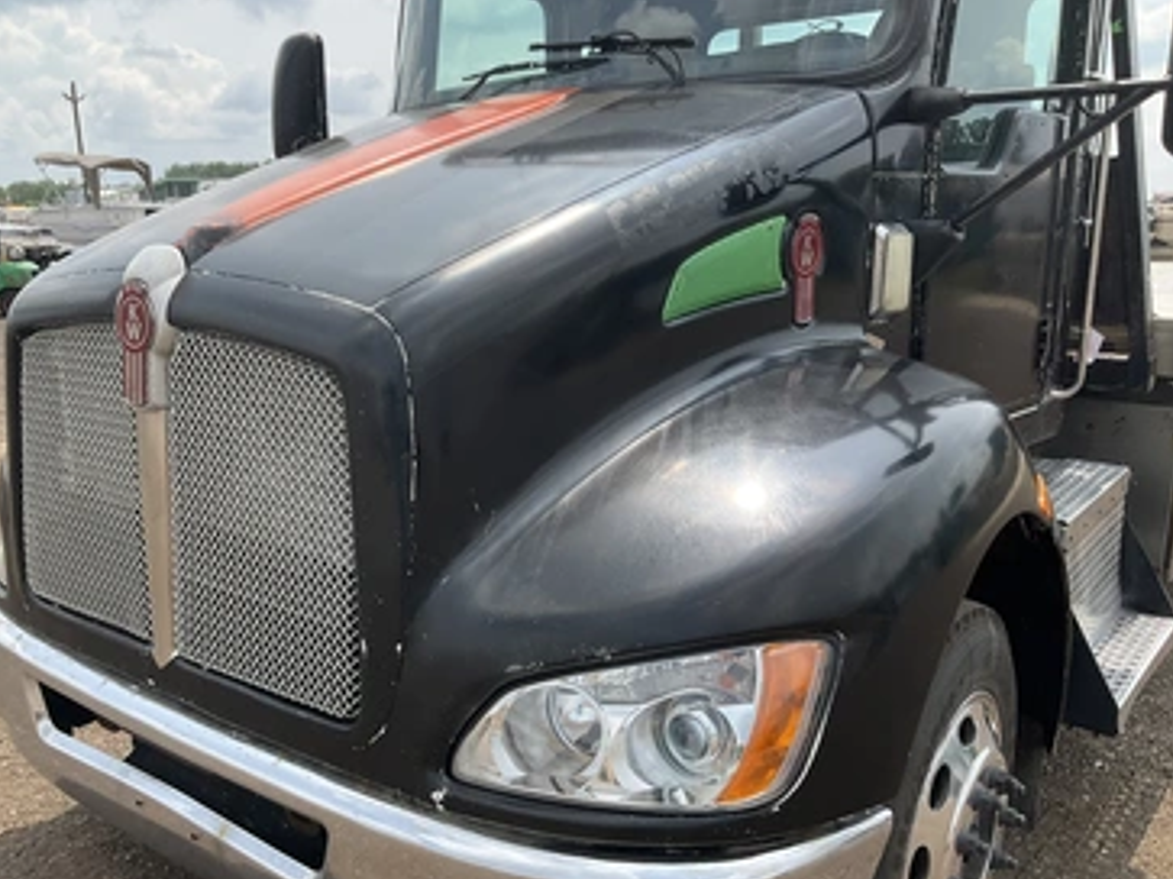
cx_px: 530
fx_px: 1084
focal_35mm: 32
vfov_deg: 44.1
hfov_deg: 56.7
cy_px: 482
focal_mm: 3
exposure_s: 1/1098
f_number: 1.8
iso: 25
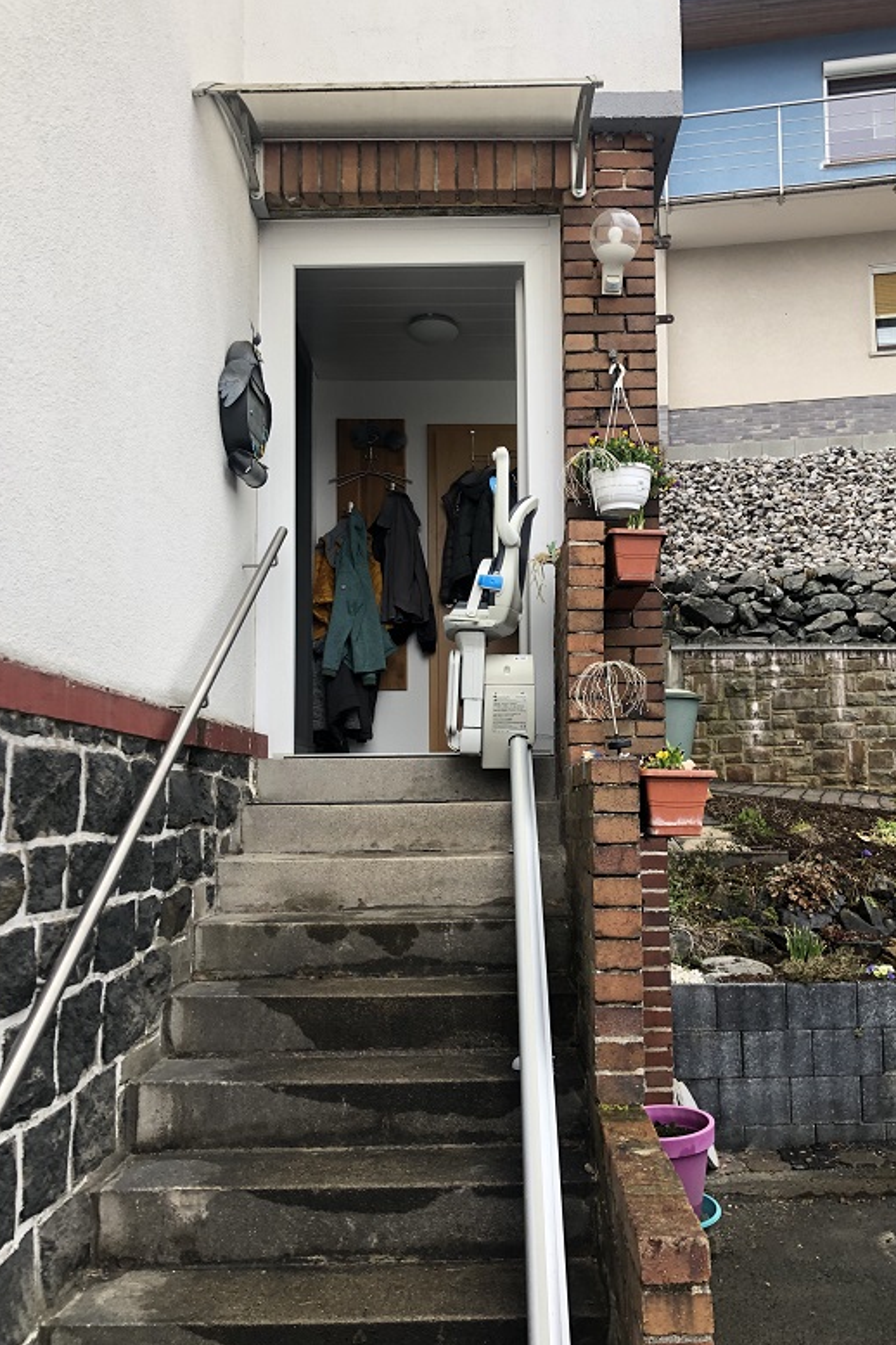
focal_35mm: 30
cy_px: 687
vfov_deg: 61.9
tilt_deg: +6.2
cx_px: 510
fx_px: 1120
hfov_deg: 43.5
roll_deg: +1.5
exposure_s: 1/120
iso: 32
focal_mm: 4
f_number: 1.8
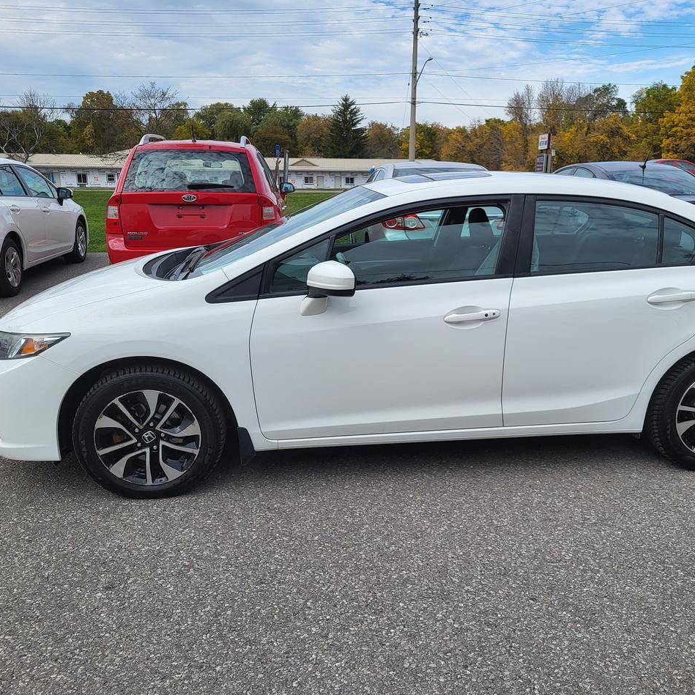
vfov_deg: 52.5
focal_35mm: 31
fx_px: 704
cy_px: 349
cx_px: 403
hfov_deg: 52.3
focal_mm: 5.4
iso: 40
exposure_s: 1/1343
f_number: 1.8
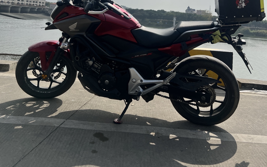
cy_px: -10
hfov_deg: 52.8
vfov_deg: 31.2
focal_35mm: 37
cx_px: 133
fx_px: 269
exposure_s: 1/16393
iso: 32
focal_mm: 5.7
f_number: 1.5
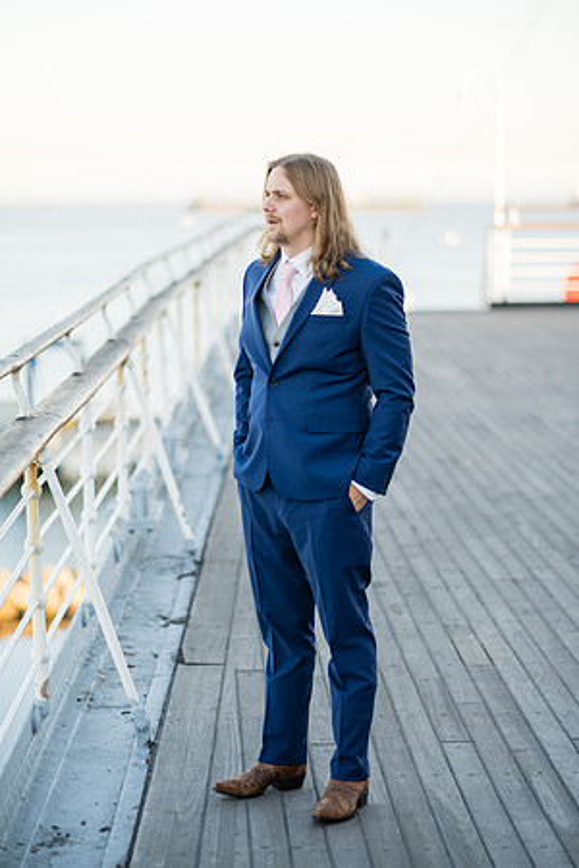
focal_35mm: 85
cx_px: 290
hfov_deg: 16.1
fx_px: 2050
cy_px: 434
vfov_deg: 23.9
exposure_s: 1/500
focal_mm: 85
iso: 100
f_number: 1.8
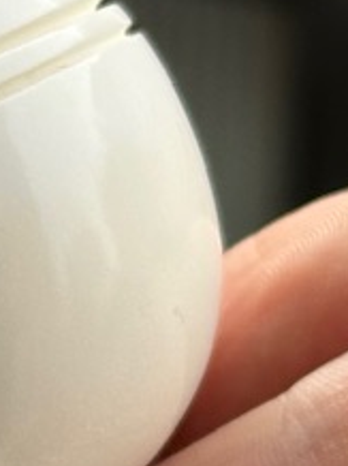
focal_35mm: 282
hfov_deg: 5.1
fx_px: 3787
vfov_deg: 7.0
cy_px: 596
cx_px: -491
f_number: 1.78
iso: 64
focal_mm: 6.86
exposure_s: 1/797
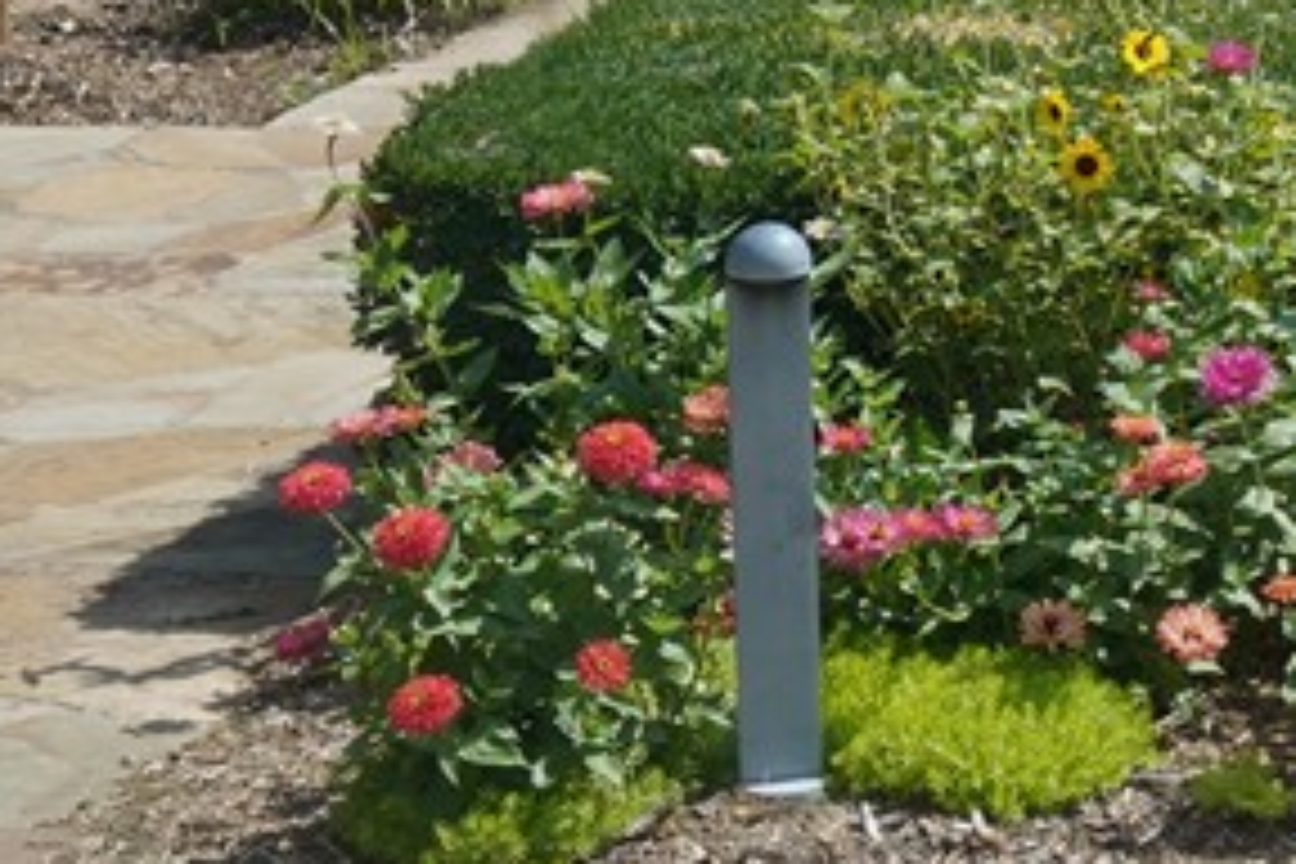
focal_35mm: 347
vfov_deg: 3.9
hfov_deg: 5.5
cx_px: 4275
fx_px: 12491
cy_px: -504
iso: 100
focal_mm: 50
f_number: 10
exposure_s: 1/100
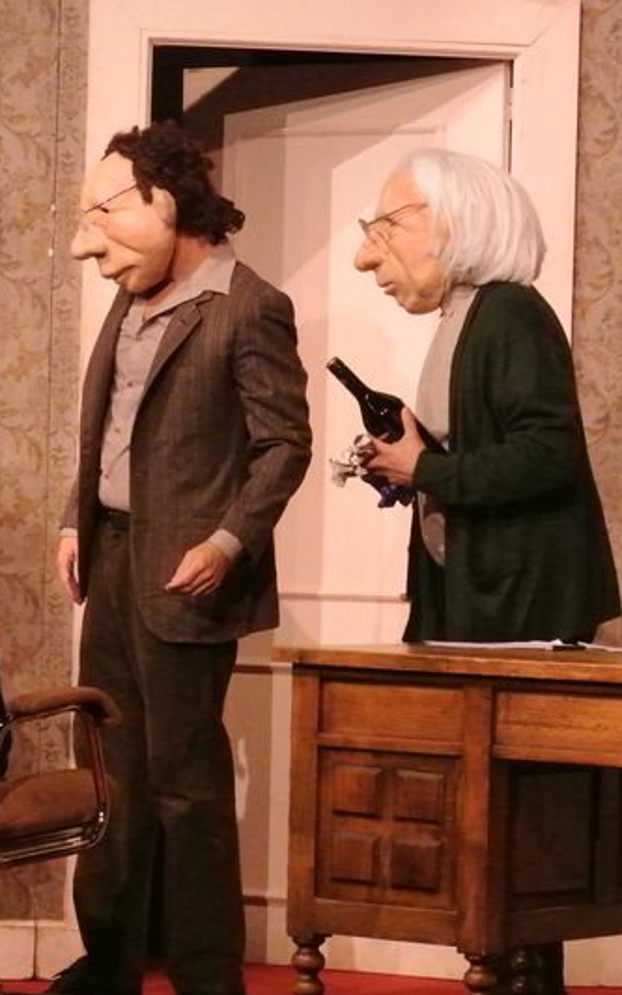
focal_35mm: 164
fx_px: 4449
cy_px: 499
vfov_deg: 12.8
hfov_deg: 8.0
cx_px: 108
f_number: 7.1
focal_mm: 39.8
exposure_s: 1/125
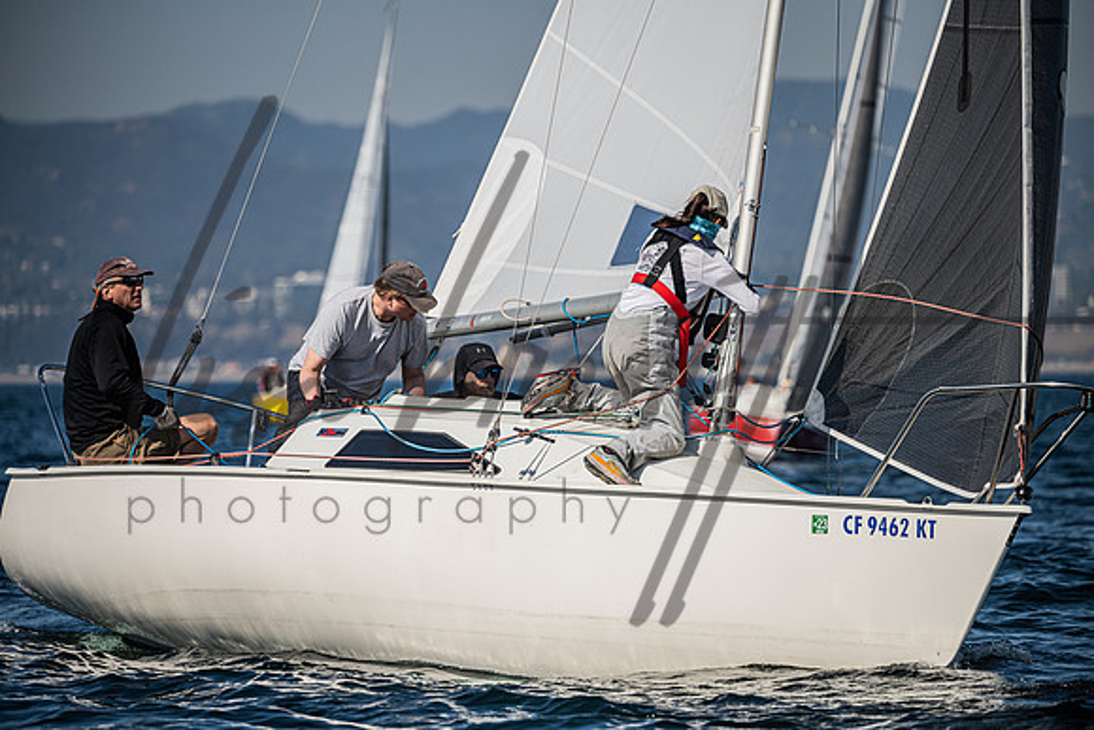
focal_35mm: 260
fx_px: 7903
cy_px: 365
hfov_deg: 7.9
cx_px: 547
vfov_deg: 5.3
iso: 400
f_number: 5
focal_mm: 260
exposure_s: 1/5000
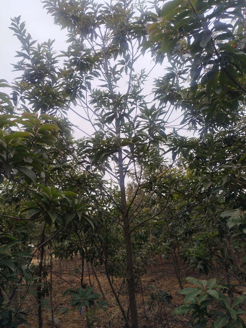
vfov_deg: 67.3
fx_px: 246
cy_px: 164
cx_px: 123
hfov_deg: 53.1
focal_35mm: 26
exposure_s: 1/417
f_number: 1.8
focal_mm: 4.75
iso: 100
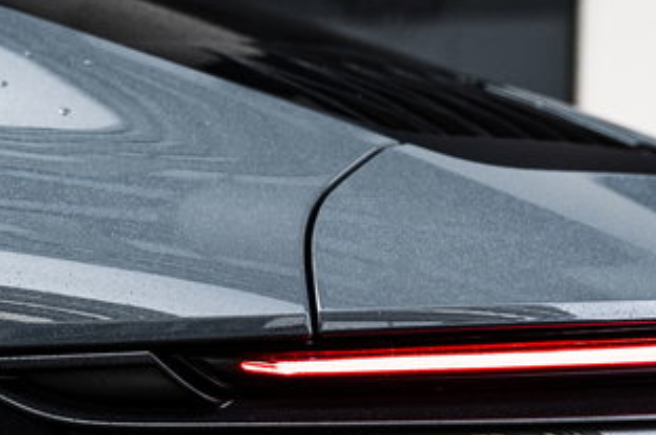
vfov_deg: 12.8
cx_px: 429
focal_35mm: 106
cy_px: 373
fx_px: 1929
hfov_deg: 19.3
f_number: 2.8
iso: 640
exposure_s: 1/160
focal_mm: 43
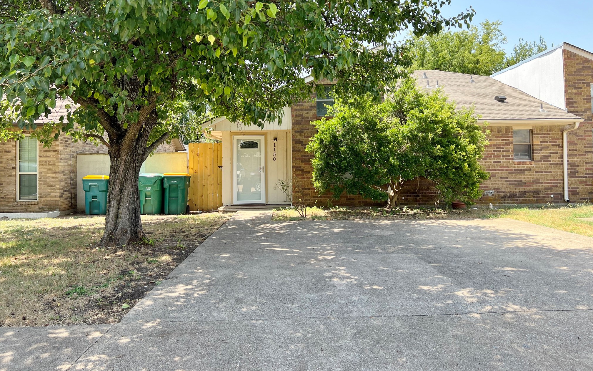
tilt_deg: +1.2
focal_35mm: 28
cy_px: 151
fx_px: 453
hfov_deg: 66.5
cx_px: 301
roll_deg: +1.1
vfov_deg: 44.3
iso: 50
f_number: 1.5
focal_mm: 5.7
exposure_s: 1/797
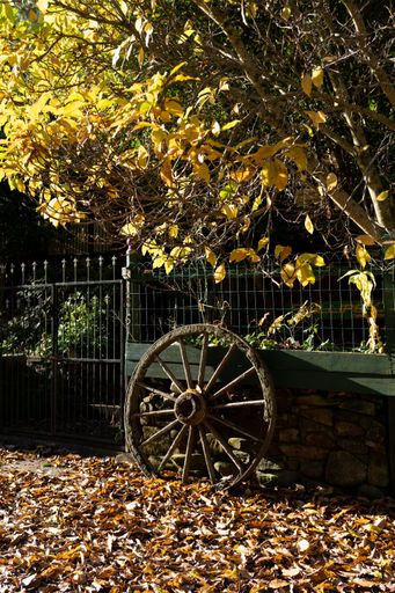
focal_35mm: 35
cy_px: 296
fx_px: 576
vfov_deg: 54.4
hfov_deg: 37.8
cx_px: 198
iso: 100
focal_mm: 35
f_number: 4
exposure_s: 1/640
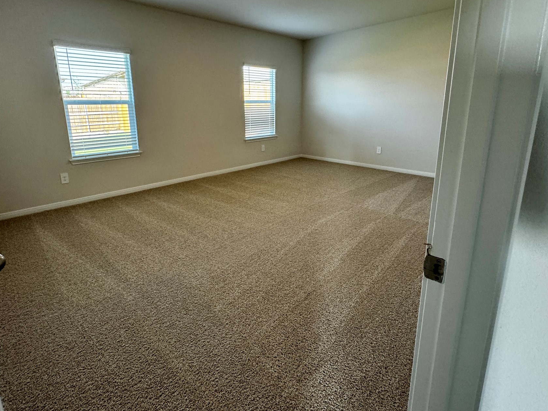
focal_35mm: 17
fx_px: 269
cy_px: 168
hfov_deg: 91.0
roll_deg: +0.6
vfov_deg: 74.0
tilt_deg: -12.5
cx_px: 261
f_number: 2.2
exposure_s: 1/120
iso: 250
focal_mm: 2.22
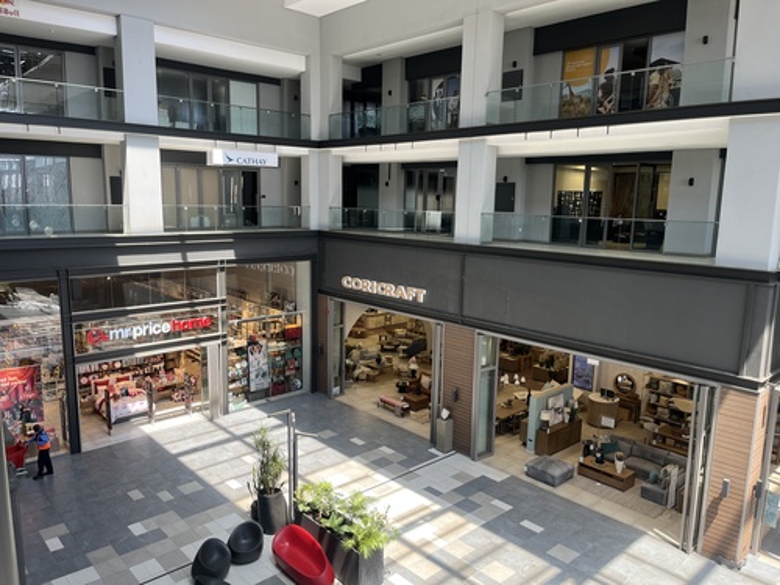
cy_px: 292
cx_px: 390
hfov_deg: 67.3
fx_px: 586
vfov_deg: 53.1
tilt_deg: -10.6
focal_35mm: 26
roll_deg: -0.7
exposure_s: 1/211
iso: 50
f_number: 1.6
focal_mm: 5.1
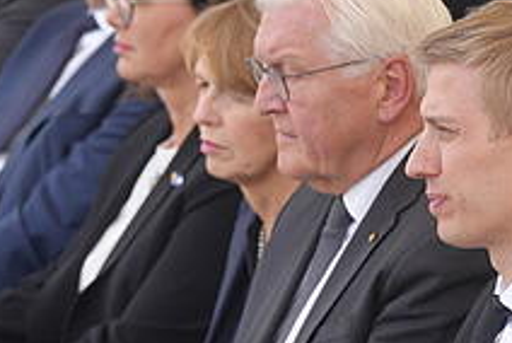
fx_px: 5597
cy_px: 220
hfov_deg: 5.2
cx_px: 293
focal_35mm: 393
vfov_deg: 3.5
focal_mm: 137
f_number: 4
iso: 100
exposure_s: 1/200
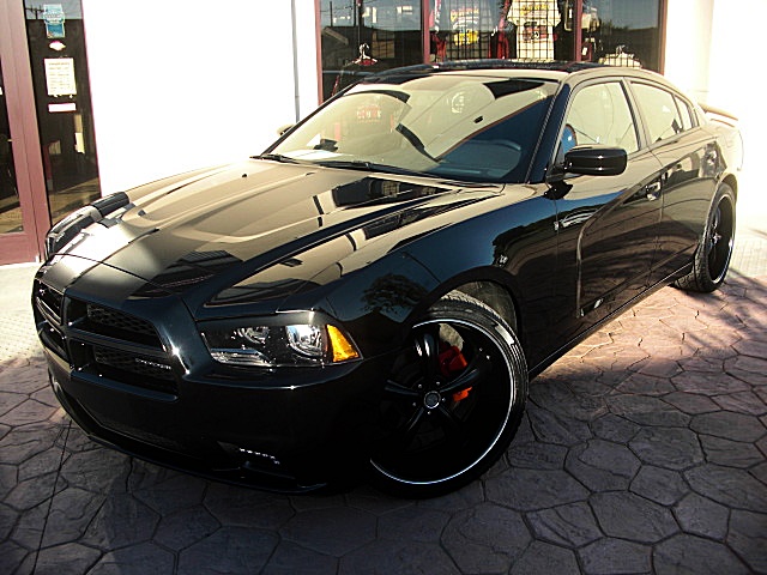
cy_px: 288
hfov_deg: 51.4
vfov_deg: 39.7
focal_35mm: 36
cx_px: 384
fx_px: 798
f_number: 2.8
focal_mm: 6.3
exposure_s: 1/250
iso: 50
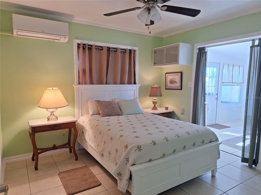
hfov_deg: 73.9
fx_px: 173
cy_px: 98
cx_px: 130
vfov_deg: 58.9
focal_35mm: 23
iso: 50
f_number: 1.8
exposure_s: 1/120
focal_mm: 5.54
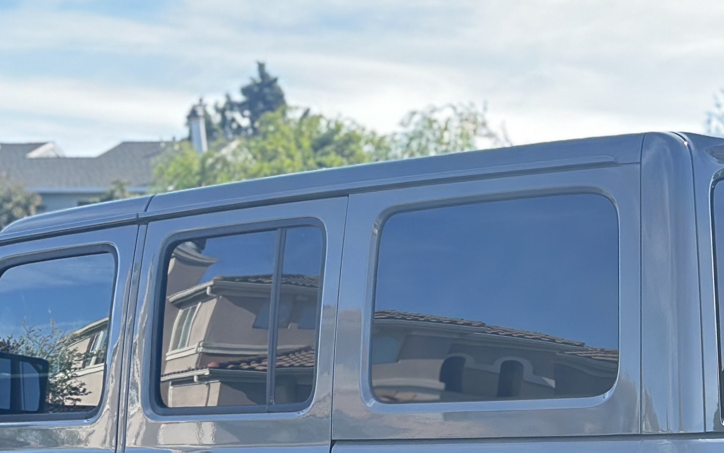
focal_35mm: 121
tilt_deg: -2.3
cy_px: 495
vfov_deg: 10.7
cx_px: 439
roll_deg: -1.2
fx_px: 2388
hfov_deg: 17.2
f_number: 1.78
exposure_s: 1/1357
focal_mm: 6.86
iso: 80
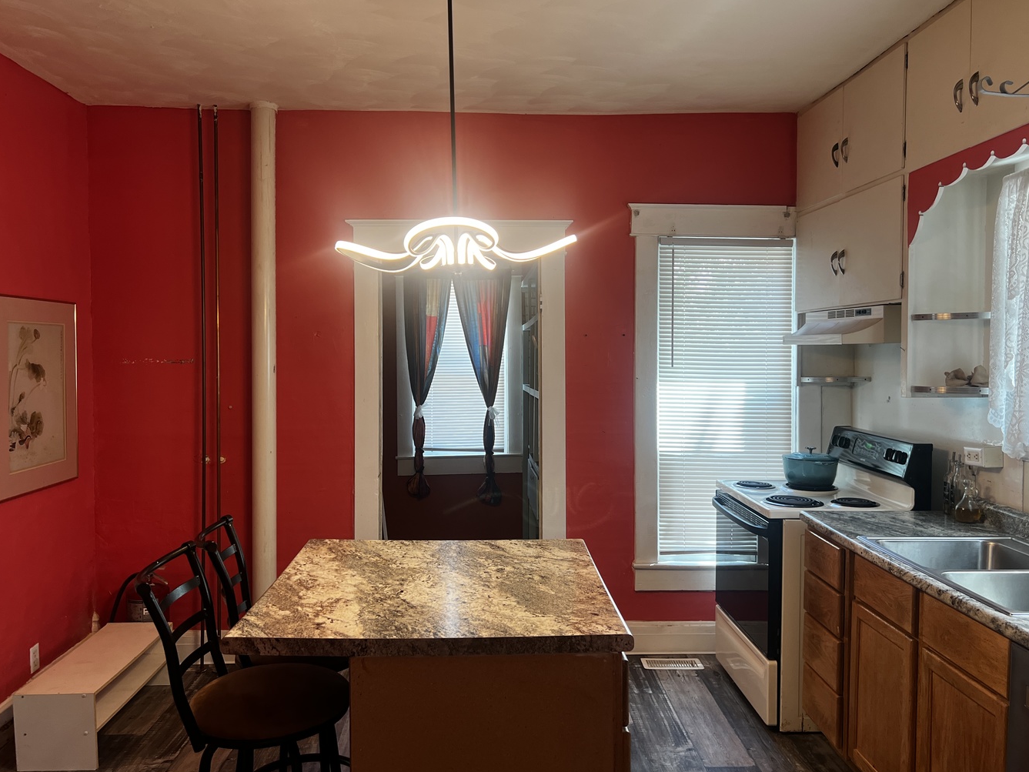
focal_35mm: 28
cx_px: 519
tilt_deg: -1.0
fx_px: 832
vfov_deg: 49.7
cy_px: 371
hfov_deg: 63.4
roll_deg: +0.1
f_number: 1.5
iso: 100
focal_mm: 5.7
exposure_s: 1/120
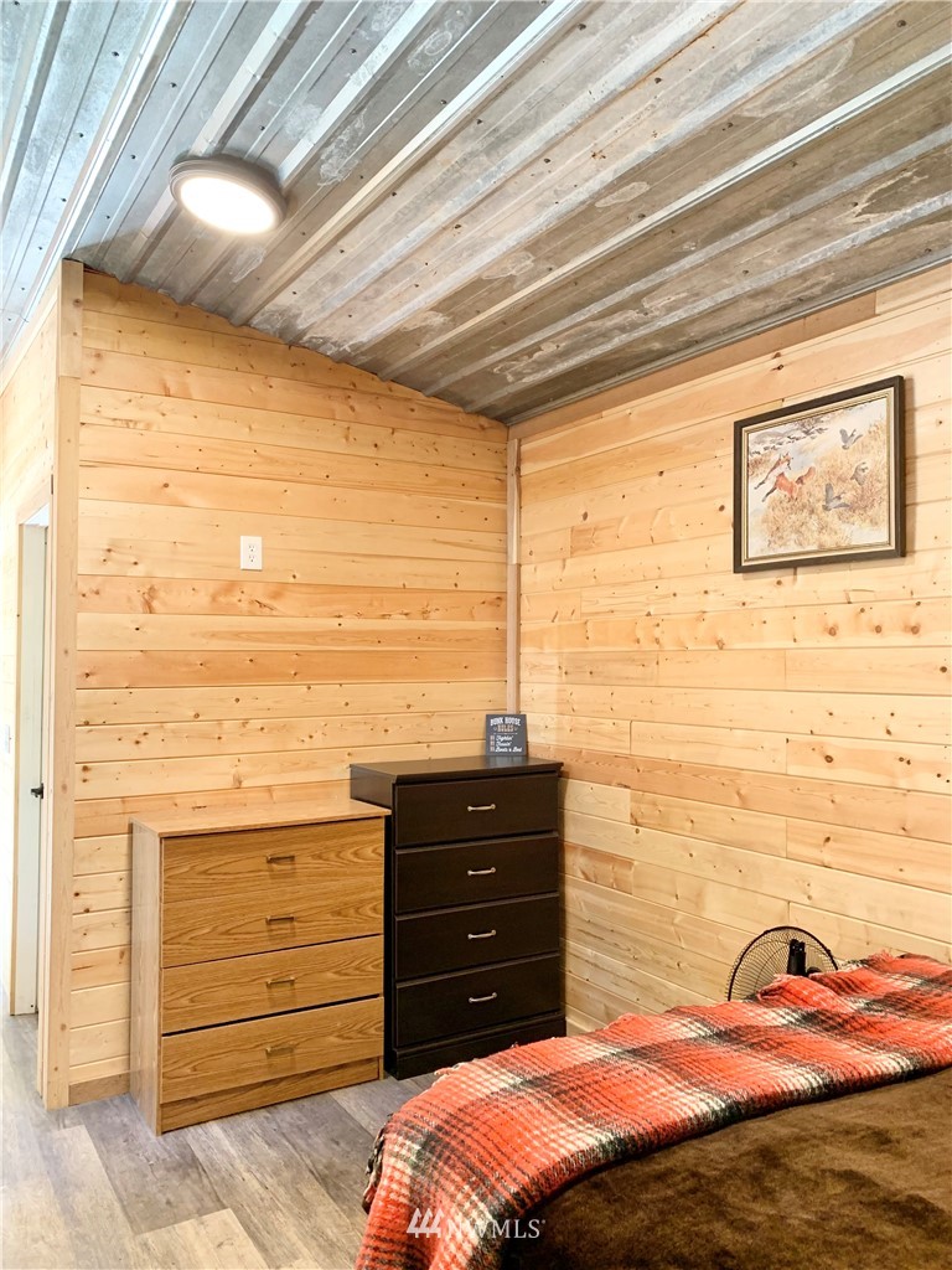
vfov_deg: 67.3
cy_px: 635
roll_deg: +0.0
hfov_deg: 53.1
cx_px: 476
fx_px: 953
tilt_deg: +1.3
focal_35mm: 26
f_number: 1.8
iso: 200
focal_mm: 4.25
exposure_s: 1/60
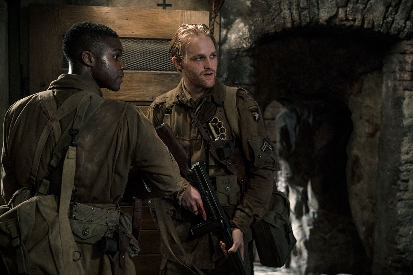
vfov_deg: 29.9
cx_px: 206
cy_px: 138
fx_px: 516
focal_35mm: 45
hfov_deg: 43.6
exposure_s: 1/125
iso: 2500
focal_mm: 45
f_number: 2.8
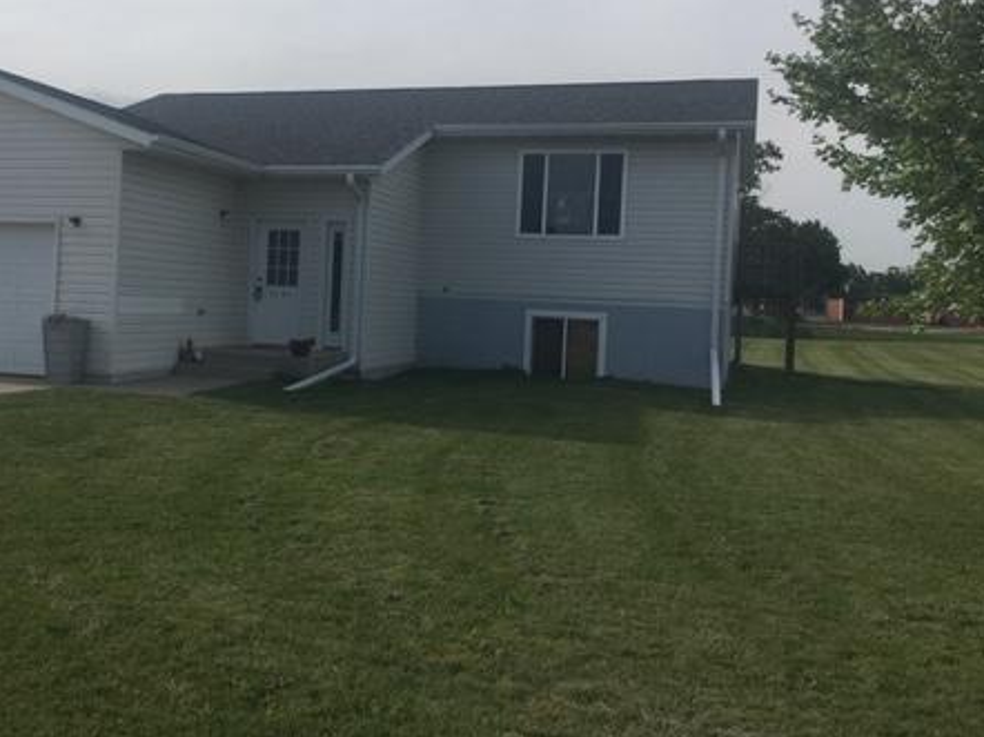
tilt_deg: +1.1
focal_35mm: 42
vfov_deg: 34.3
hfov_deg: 43.8
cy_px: 316
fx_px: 1193
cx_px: 283
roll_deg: -2.5
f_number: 2.2
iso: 25
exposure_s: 1/2331
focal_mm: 4.15
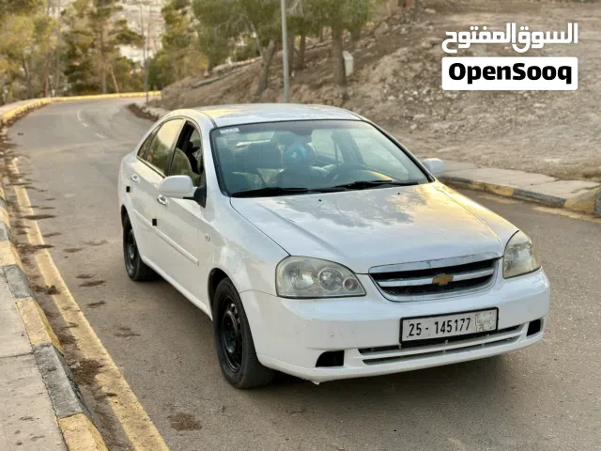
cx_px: 300
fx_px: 833
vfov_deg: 30.3
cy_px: 226
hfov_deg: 39.7
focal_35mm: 48
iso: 80
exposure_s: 1/414
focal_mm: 6.86
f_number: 1.78
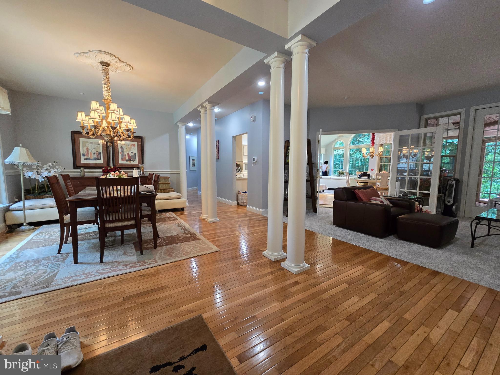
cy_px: 188
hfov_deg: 106.2
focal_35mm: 13
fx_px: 188
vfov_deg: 89.9
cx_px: 250
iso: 320
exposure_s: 1/60
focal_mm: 2.2
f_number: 2.2
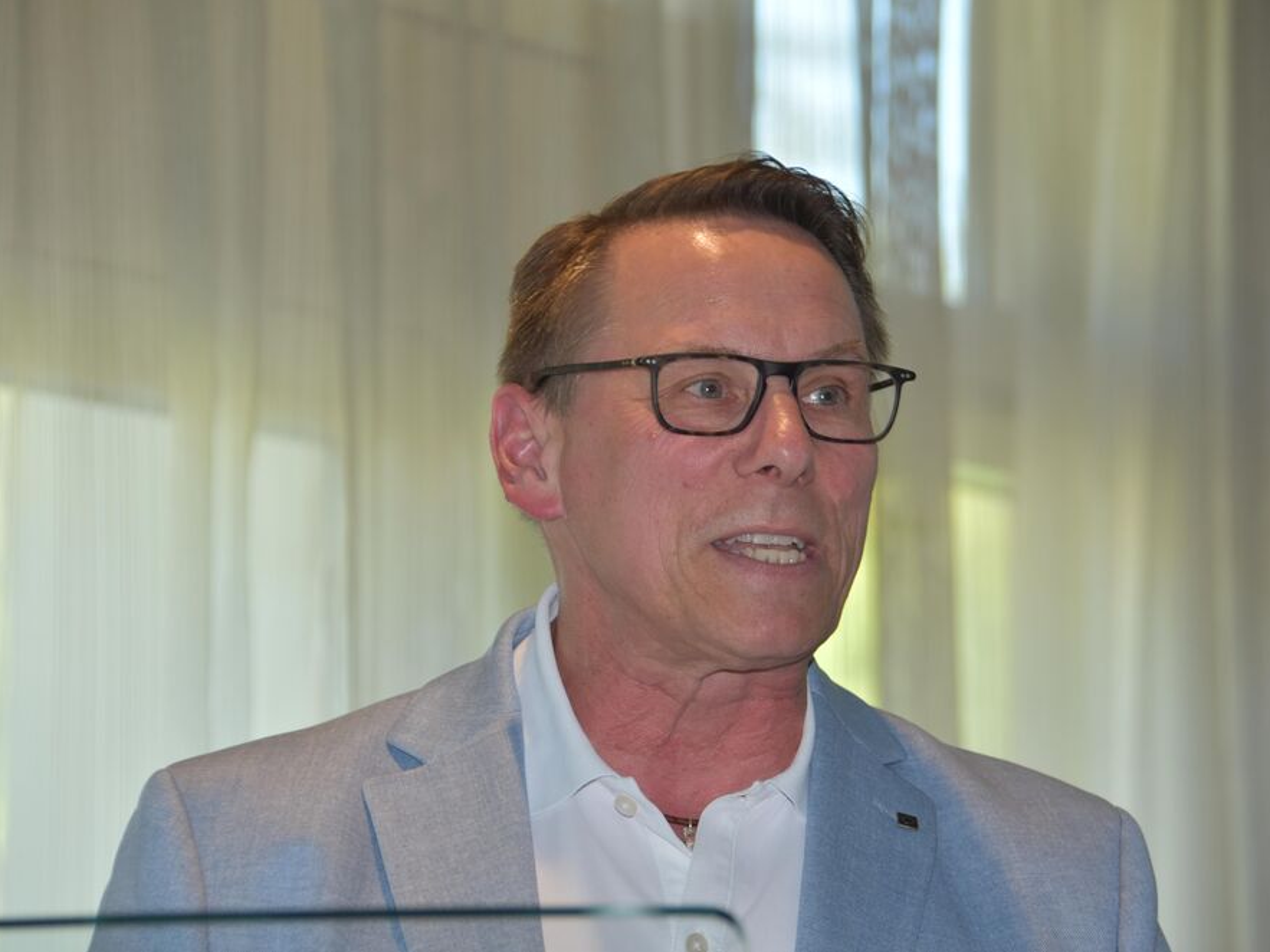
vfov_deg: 6.7
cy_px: 475
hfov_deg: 9.0
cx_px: 641
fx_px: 8090
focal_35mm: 221
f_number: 5.6
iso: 400
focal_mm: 135
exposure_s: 1/60
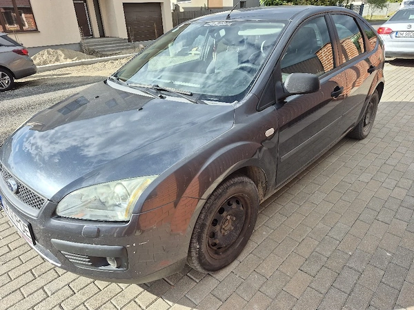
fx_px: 275
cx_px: 207
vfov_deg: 58.9
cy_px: 155
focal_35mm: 23
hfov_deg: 73.9
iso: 25
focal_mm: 5.4
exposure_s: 1/1000
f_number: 1.8
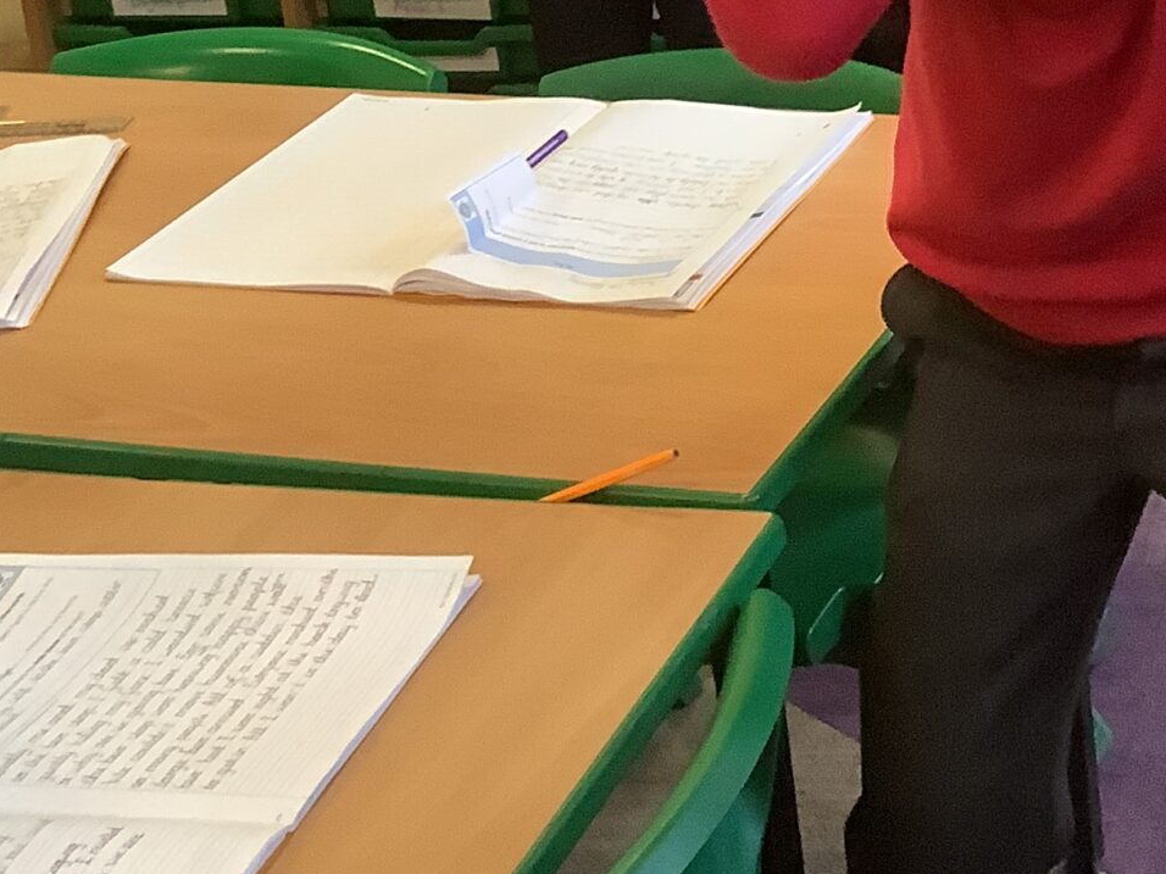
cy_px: -68
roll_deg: +2.0
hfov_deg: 22.0
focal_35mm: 83
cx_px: 1342
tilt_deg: -20.8
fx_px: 2796
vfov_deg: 17.2
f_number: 2.4
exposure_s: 1/50
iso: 320
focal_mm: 3.3
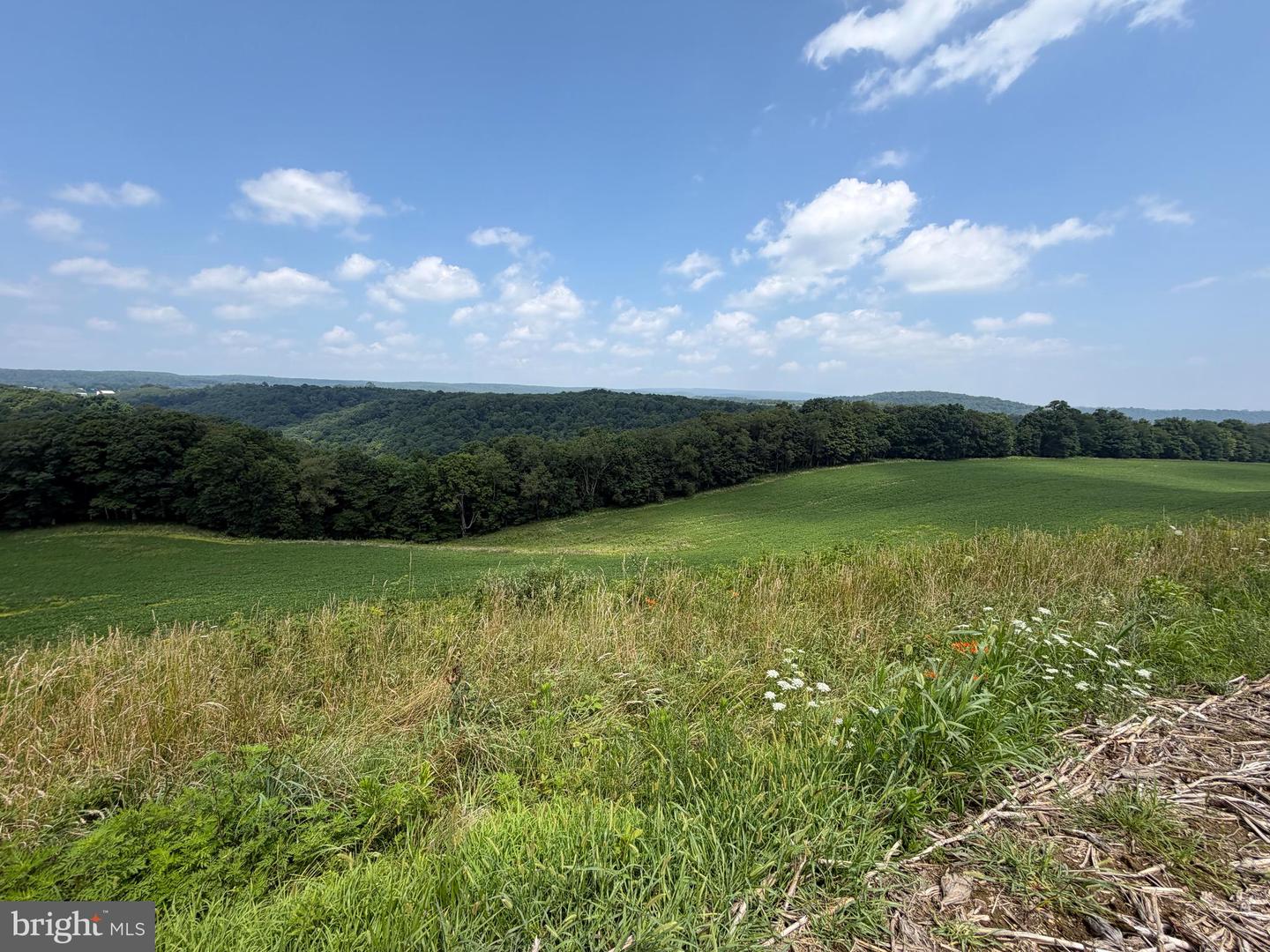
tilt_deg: -9.8
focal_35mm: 14
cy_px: 476
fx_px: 514
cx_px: 635
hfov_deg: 102.1
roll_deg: +0.8
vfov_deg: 85.7
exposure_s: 1/770
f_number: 2.2
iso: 25
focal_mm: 2.22
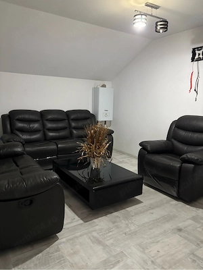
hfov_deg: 53.1
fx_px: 203
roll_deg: -1.2
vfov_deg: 67.3
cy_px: 135
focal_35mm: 26
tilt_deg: -9.3
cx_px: 102
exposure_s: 1/25
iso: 500
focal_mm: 5.96
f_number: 1.6
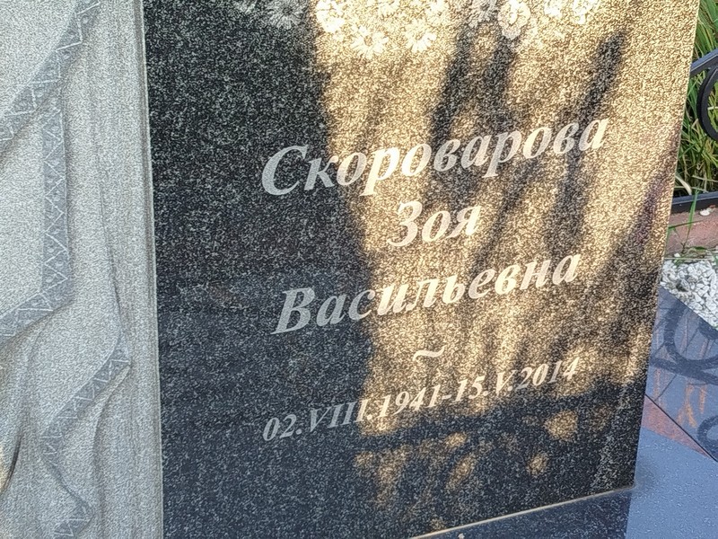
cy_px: 270
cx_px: 359
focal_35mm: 72
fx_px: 1493
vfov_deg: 20.4
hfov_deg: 27.0
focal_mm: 5.31
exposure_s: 1/100
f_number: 1.7
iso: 80
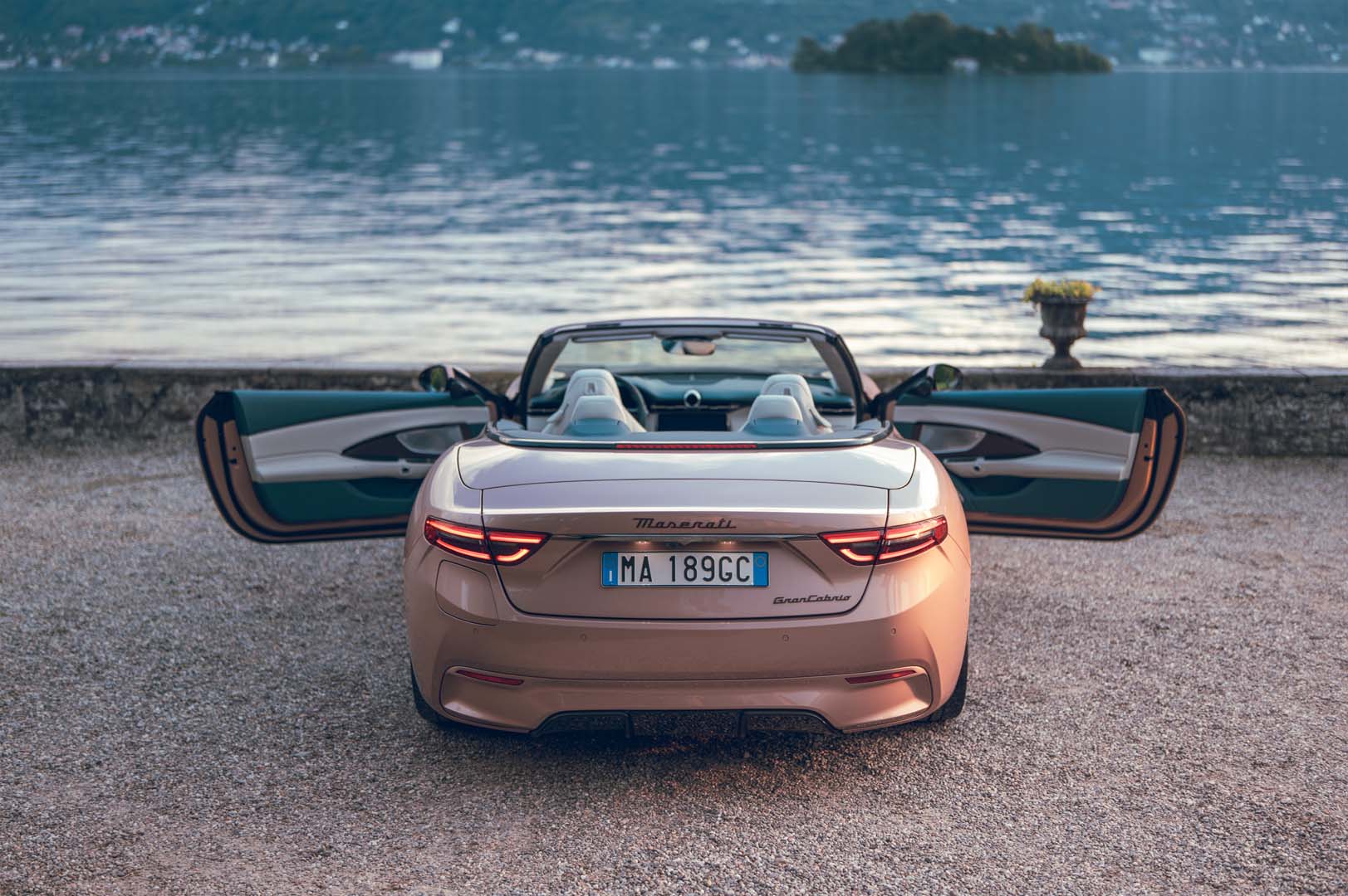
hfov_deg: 39.6
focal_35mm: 50
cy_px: 448
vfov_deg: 27.0
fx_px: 1871
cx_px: 674
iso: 50
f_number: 1.4
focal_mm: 50
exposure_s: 1/100
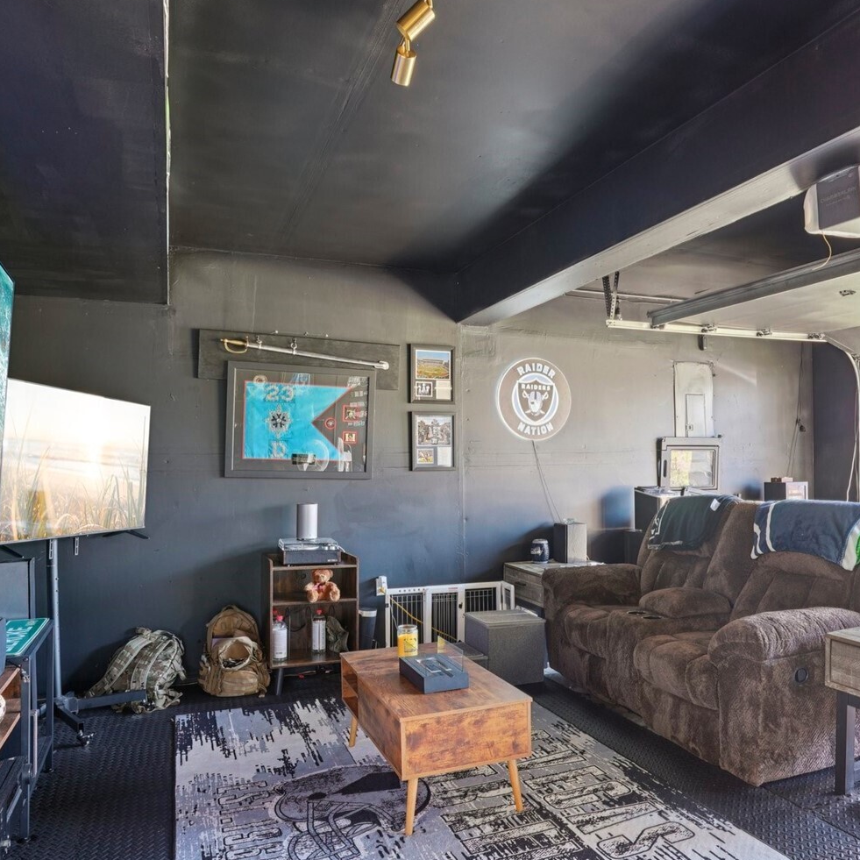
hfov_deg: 62.4
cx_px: 518
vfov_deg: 62.9
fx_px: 703
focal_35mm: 25
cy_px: 462
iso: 400
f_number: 8
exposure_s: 1/2
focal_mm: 17
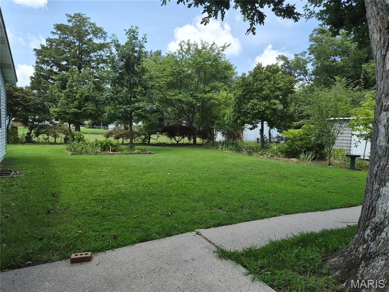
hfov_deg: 73.9
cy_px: 146
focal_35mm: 23
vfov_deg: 58.9
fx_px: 258
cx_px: 194
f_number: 1.8
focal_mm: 5.4
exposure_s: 1/2488
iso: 80
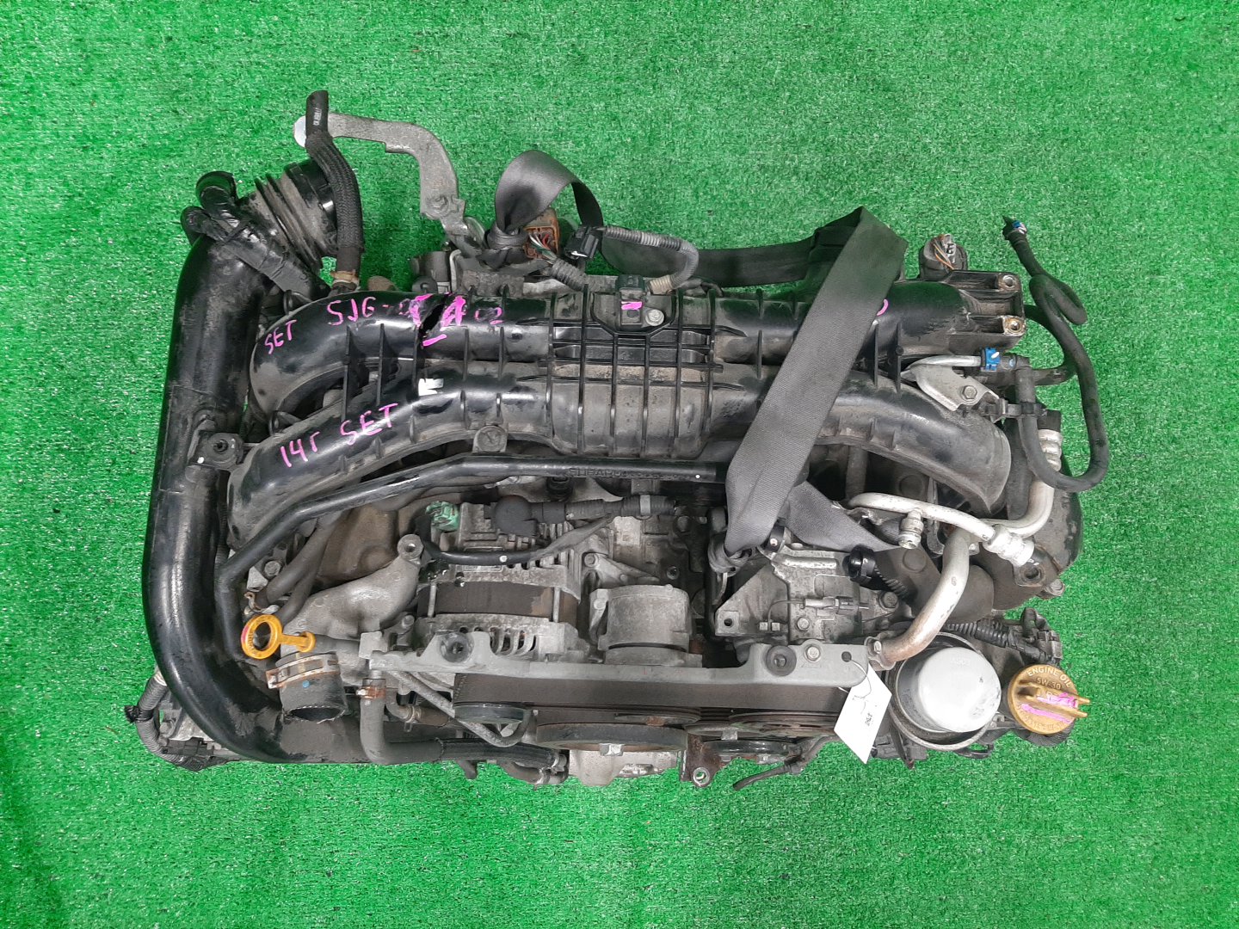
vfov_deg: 53.1
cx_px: 620
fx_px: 931
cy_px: 464
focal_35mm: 26
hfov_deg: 67.3
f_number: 1.7
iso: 166
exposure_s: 1/50
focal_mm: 3.93
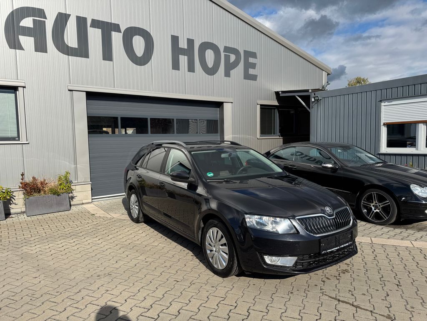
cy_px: 160
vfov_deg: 56.8
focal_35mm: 24
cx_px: 214
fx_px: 296
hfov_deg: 71.6
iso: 80
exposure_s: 1/5348
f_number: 1.78
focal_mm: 6.76
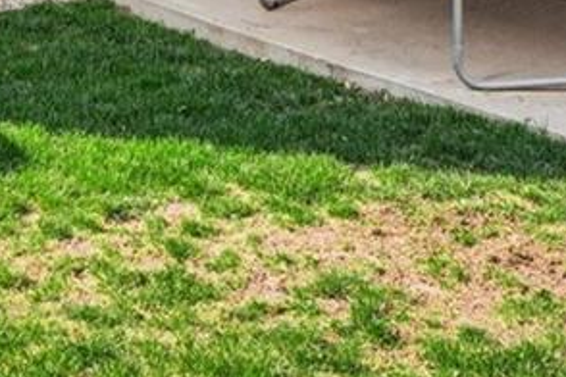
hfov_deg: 22.1
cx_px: 40
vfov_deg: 13.2
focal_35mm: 90
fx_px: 1410
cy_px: -379
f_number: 8
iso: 100
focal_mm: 11
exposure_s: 1/200
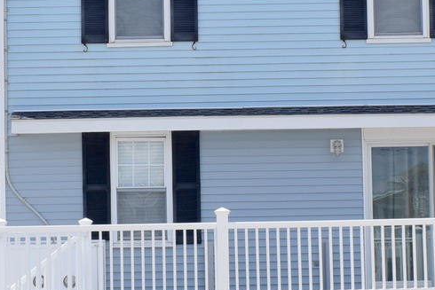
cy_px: 158
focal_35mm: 223
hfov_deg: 9.2
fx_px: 2691
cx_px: 259
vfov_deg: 6.2
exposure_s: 1/500
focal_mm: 45
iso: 200
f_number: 11
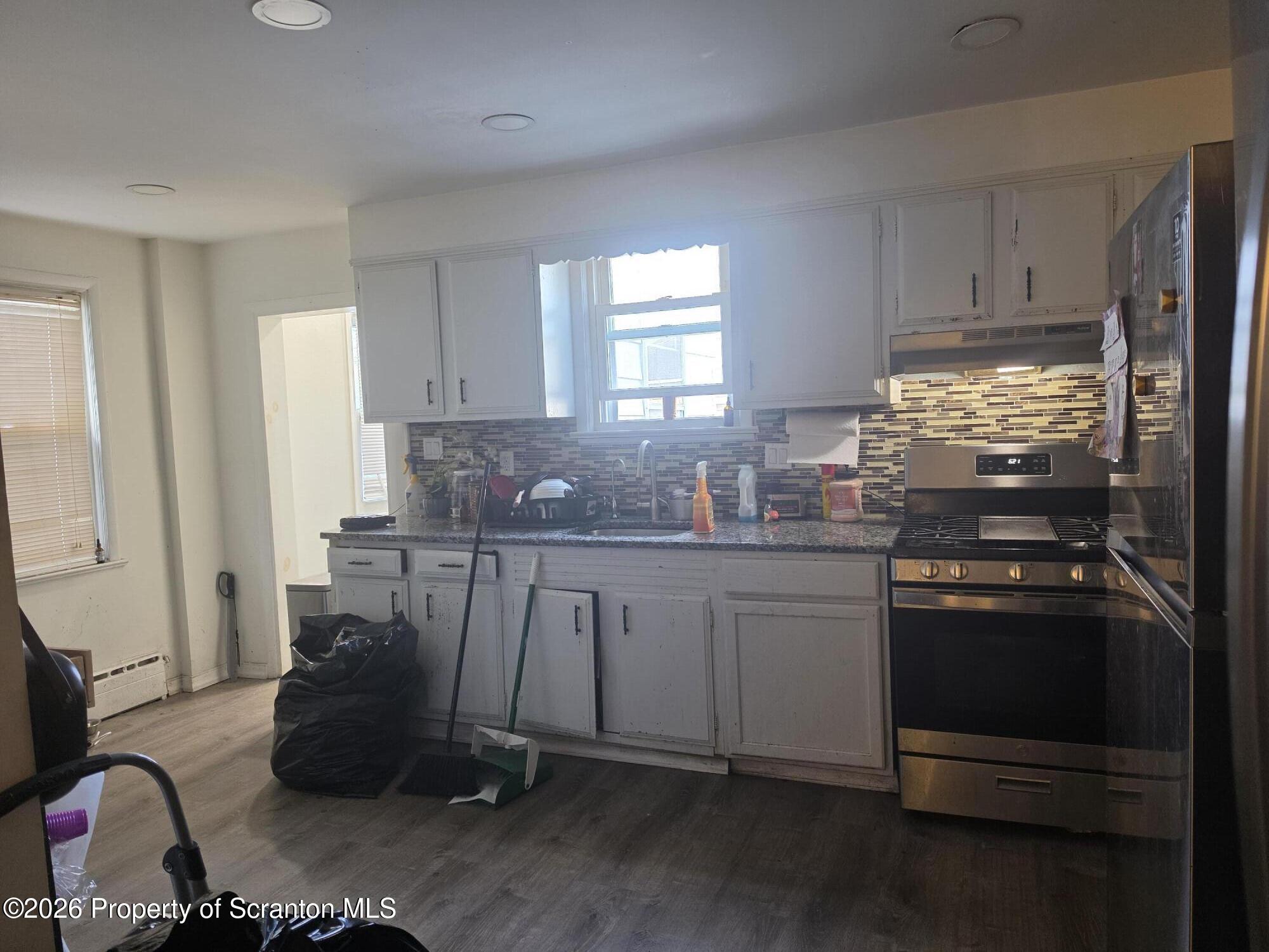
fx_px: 843
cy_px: 476
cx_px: 634
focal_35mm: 23
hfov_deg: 73.9
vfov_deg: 58.9
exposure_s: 1/120
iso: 200
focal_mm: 6.5
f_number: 1.4
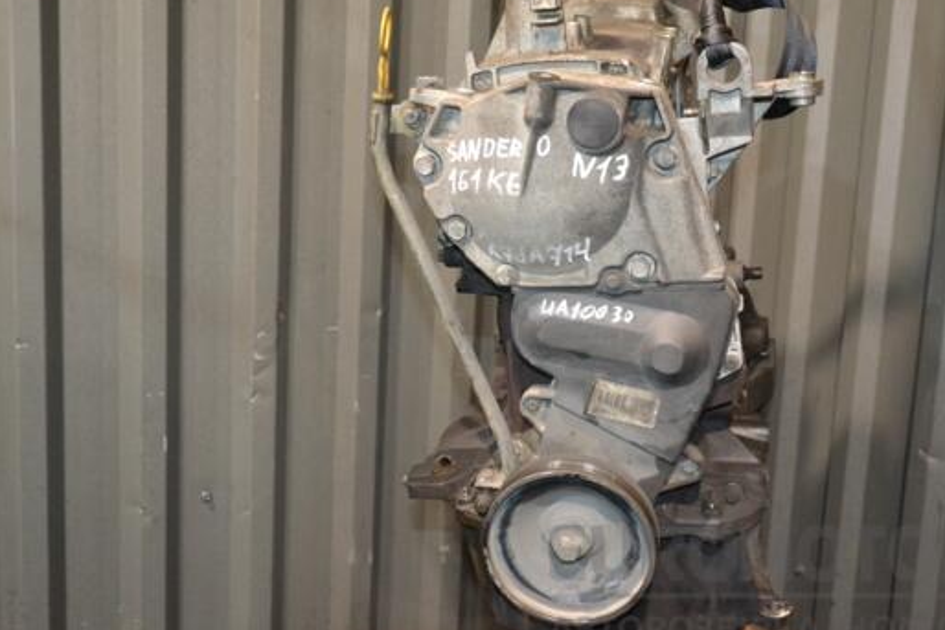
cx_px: 515
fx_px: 1103
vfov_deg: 31.9
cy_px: 309
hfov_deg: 46.3
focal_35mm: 42
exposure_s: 1/60
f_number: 3.8
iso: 2200
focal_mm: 24
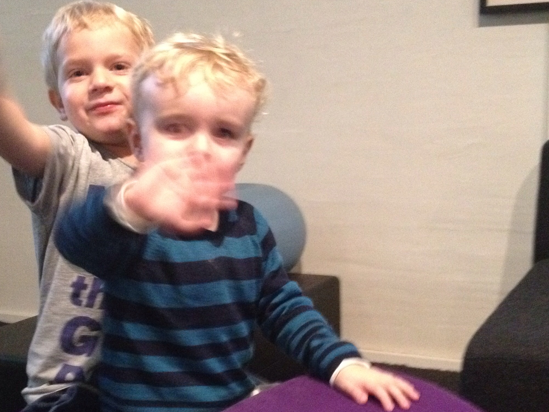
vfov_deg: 25.6
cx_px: 228
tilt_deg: -10.2
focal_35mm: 57
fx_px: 904
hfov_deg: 33.7
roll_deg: +1.4
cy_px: 236
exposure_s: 1/15
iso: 640
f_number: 2.4
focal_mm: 4.28
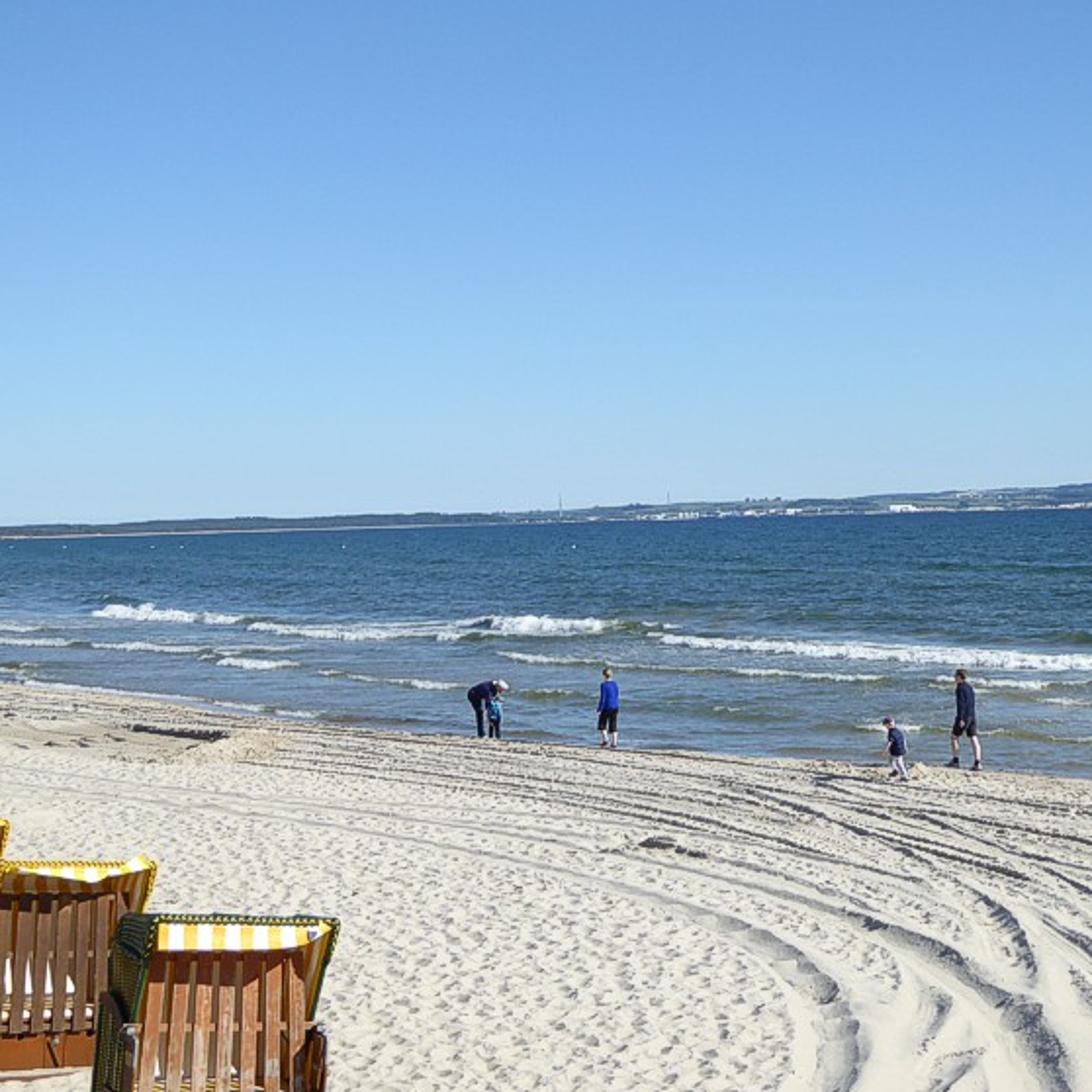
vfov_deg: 27.3
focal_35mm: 63
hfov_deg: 27.3
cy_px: 547
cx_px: 534
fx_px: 2248
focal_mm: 9
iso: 100
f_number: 4.1
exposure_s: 1/800
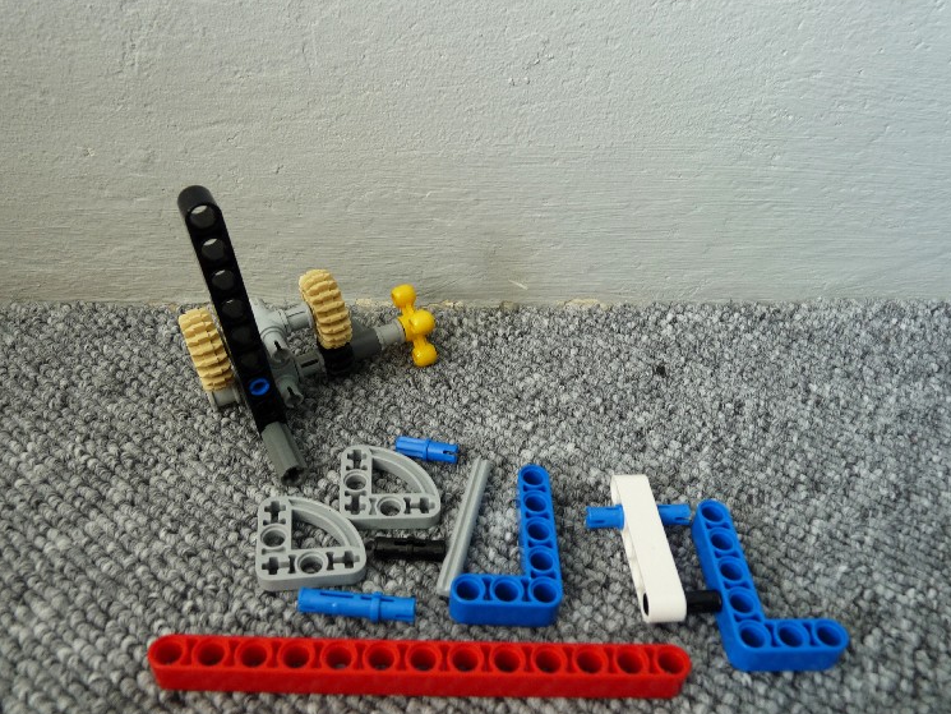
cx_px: 467
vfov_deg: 48.2
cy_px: 356
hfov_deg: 61.6
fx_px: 797
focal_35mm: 29
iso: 100
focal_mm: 4.8
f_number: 3.2
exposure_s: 1/2
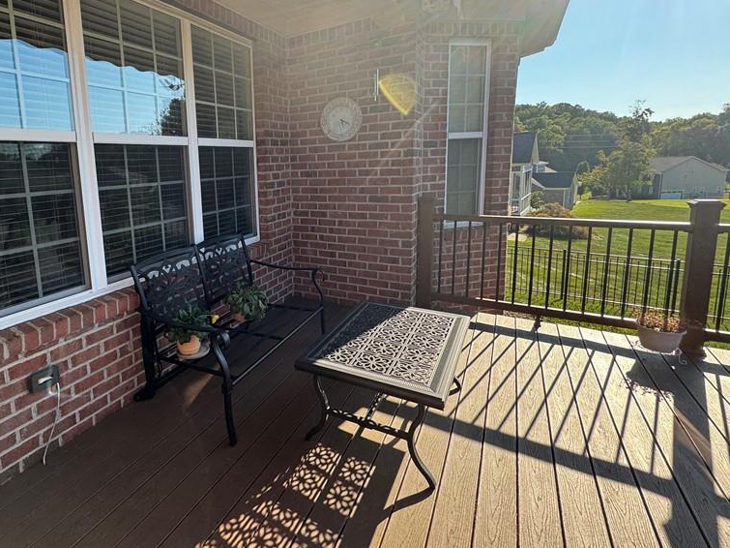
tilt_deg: -6.7
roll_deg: +2.6
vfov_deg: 68.1
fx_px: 401
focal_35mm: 19
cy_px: 225
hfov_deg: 81.9
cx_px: 246
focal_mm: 2.22
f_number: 2.2
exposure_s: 1/308
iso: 40
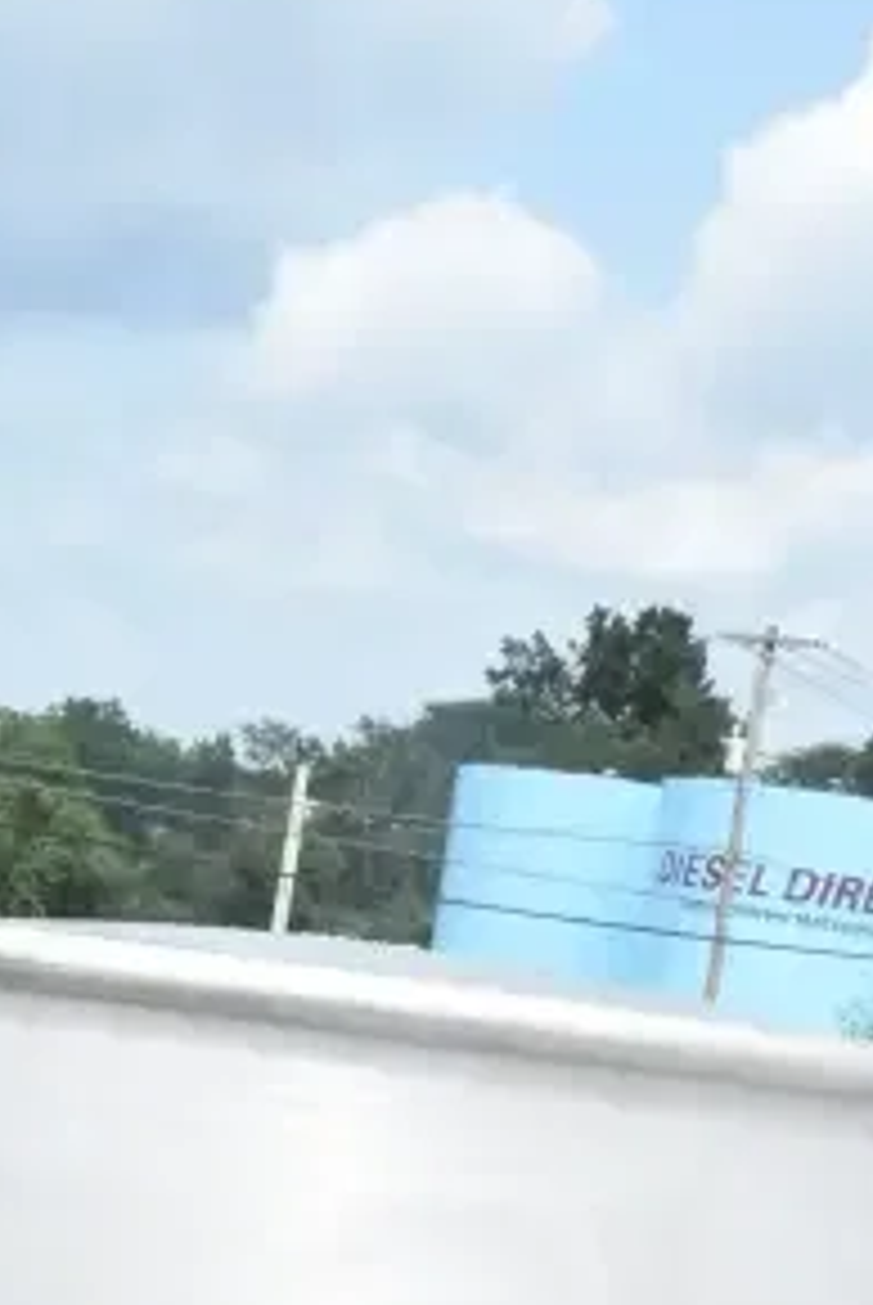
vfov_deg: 22.1
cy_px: 1557
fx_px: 3084
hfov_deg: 16.1
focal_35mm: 85
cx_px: 306
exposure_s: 1/800
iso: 1600
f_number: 14
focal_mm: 18
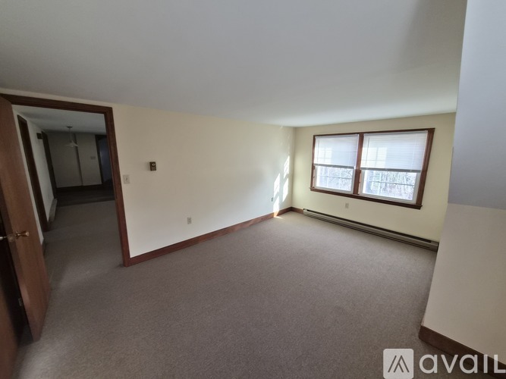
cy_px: 190
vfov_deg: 89.9
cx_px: 253
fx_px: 190
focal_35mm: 13
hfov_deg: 106.2
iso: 125
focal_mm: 1.7
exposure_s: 1/60
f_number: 2.2
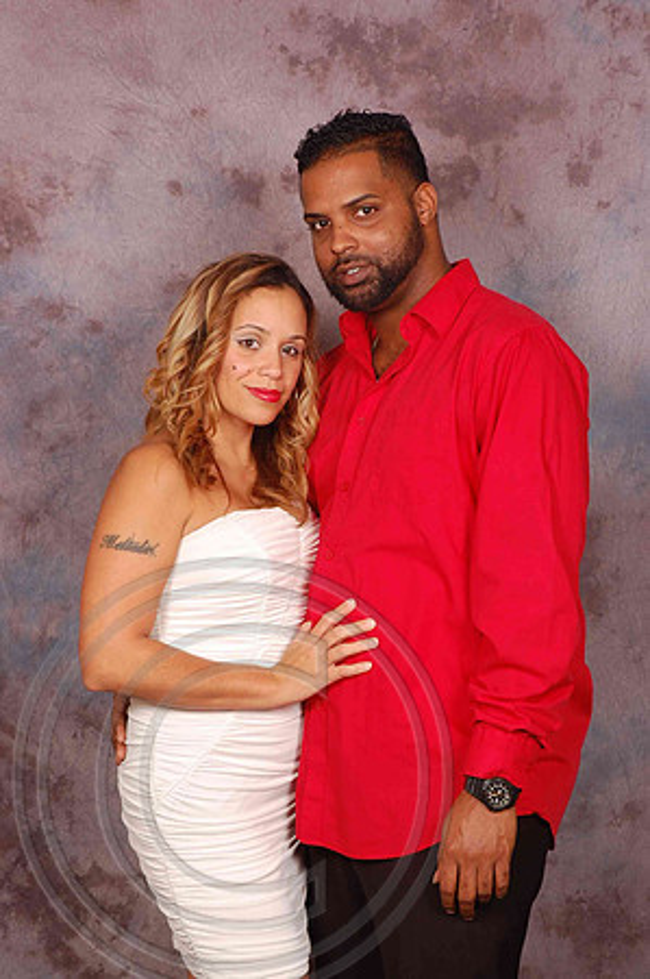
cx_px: 325
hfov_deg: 17.5
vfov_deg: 26.0
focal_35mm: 78
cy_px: 490
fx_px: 2117
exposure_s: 1/125
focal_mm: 52
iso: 200
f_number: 10
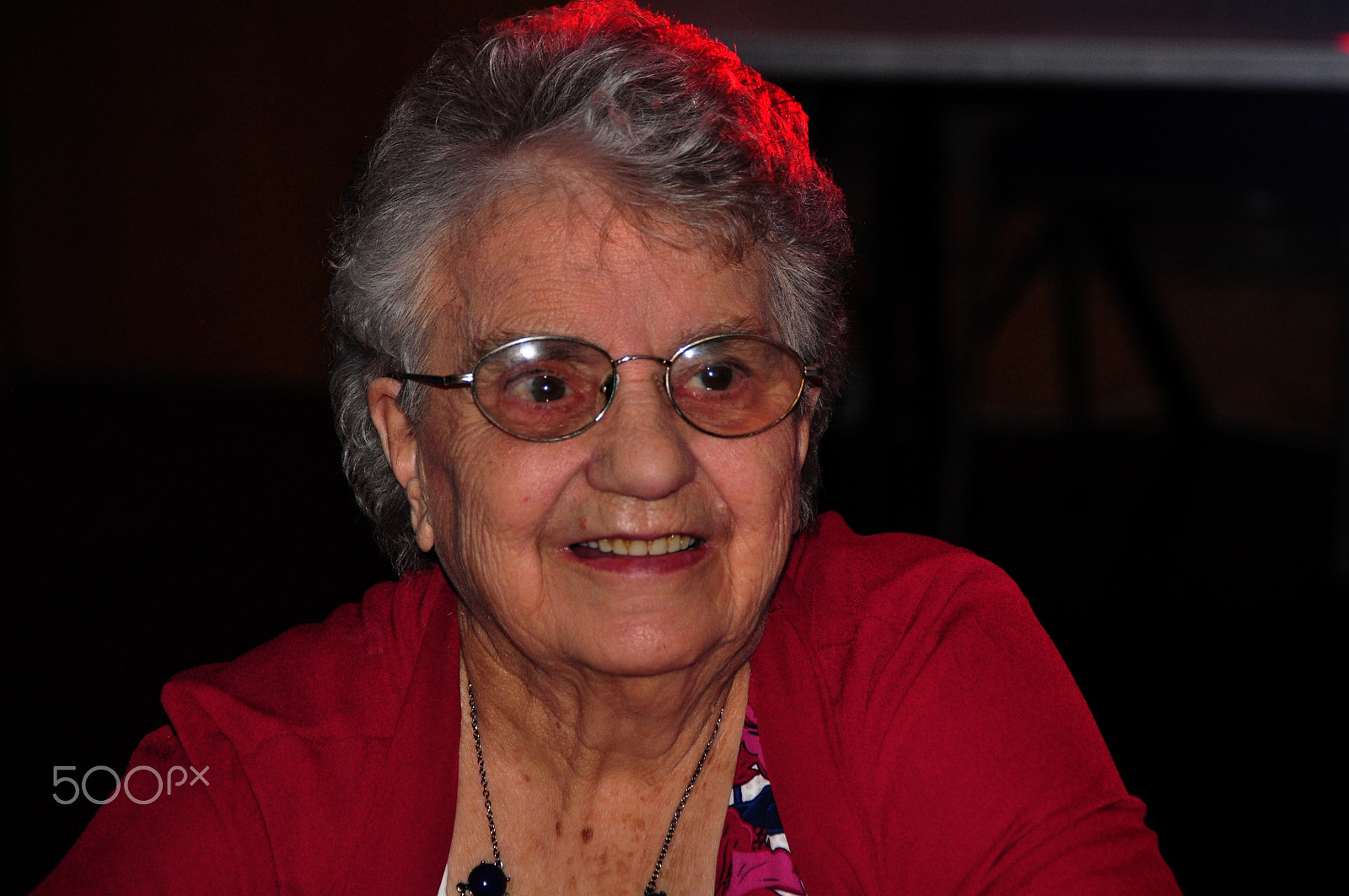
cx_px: 674
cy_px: 448
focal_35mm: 117
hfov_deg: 17.5
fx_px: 4379
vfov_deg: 11.7
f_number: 4.5
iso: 800
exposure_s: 1/60
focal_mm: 78
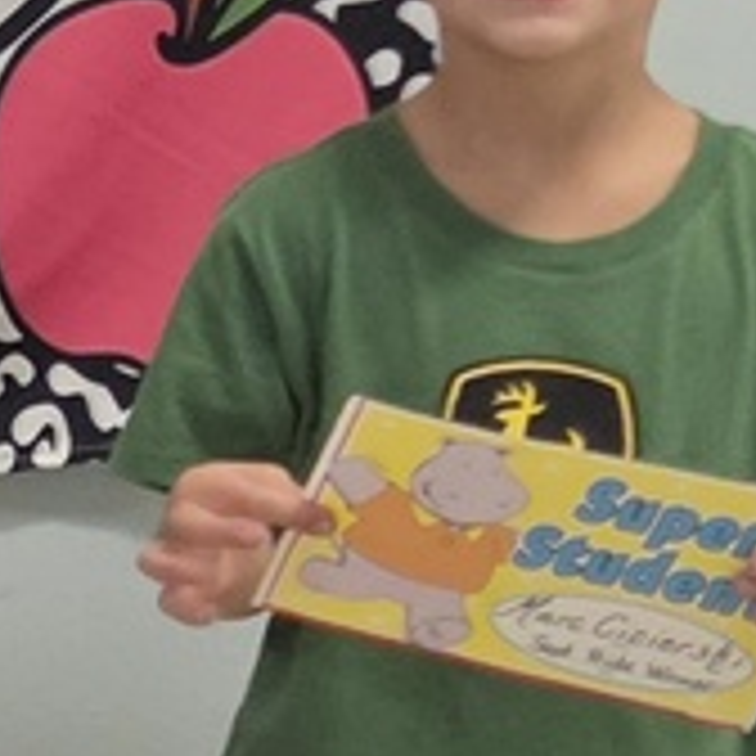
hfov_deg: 10.7
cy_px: 666
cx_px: -1350
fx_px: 3064
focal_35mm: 124
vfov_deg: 13.9
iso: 1600
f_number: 1.8
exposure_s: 1/120
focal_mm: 5.4
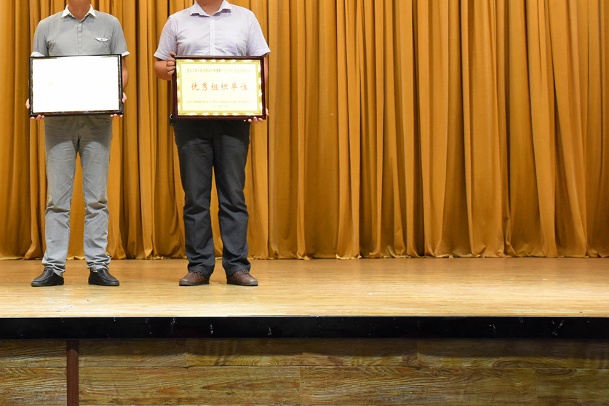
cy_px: 106
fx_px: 1455
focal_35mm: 86
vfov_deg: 15.8
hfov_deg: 23.2
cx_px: 85
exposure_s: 1/100
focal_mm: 32
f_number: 5.6
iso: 1600
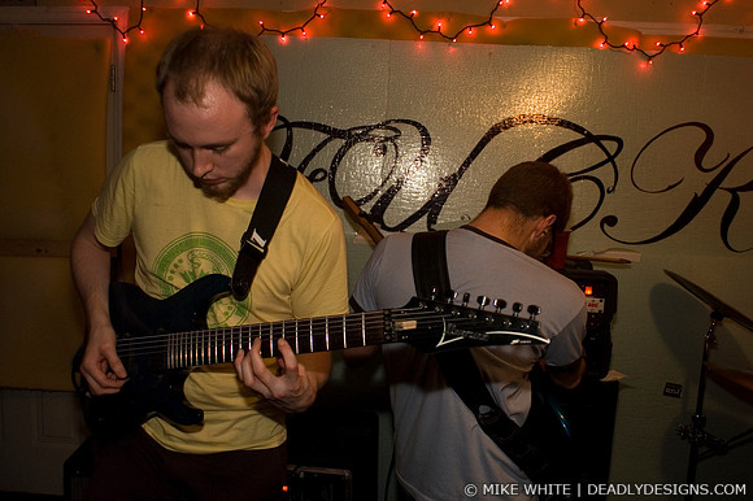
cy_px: 250
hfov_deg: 62.0
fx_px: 627
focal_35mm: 30
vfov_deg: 43.6
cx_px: 376
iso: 800
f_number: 3.2
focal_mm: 20
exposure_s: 1/15
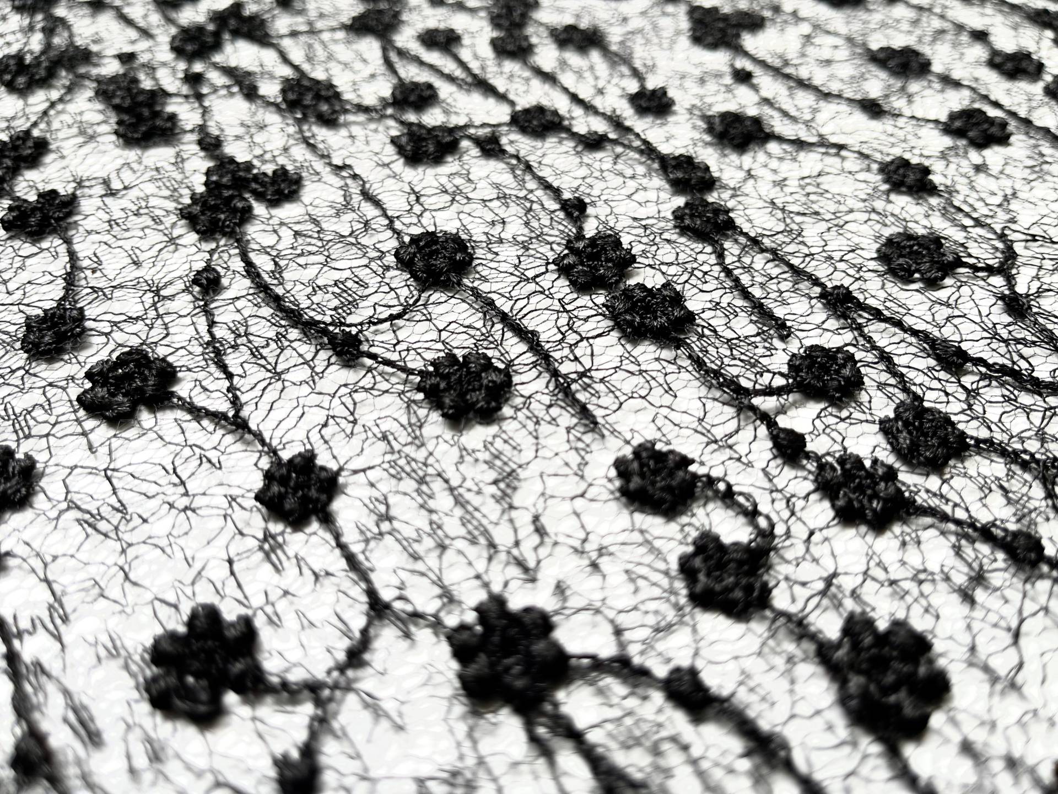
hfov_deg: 67.3
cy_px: 397
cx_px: 529
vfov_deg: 53.1
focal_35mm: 26
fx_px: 795
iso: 40
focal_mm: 5.1
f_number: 1.6
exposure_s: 1/120
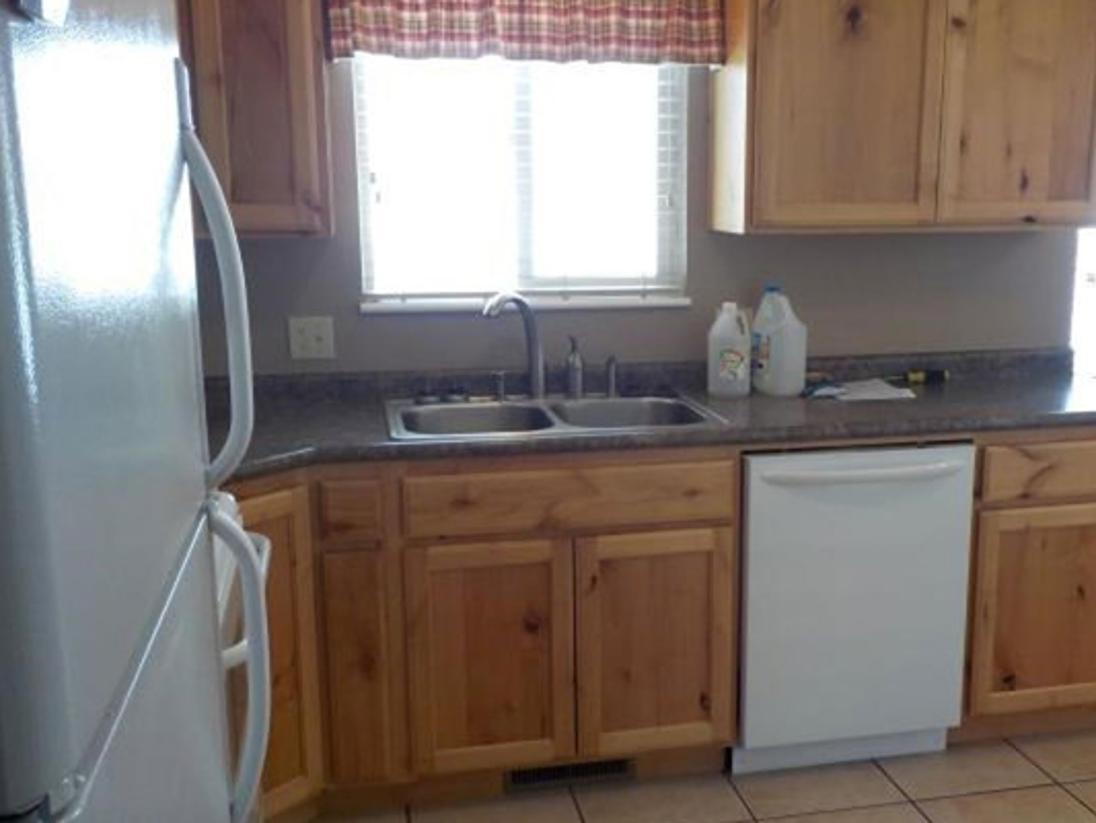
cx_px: 621
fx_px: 1140
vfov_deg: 39.7
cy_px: 436
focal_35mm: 36
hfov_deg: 51.2
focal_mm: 4.1
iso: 125
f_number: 3.3
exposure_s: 1/30
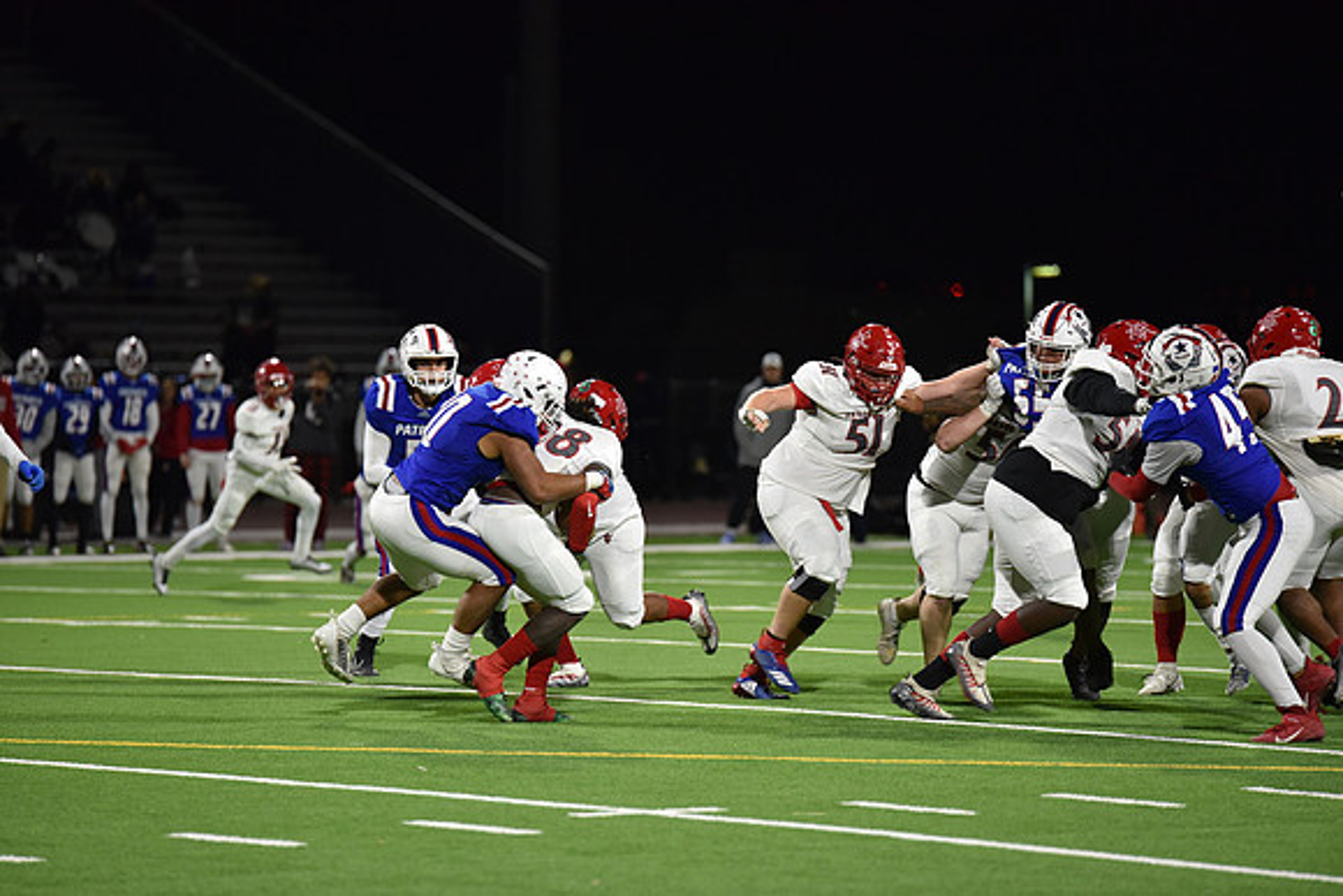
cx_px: 672
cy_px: 448
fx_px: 7463
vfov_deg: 6.9
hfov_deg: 10.3
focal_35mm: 200
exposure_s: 1/640
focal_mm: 200
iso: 2800
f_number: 2.8
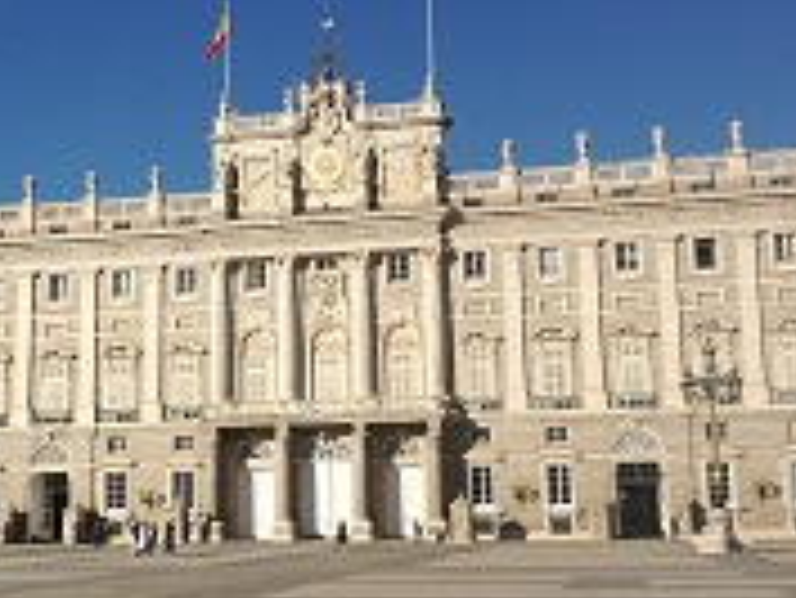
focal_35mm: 61
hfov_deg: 31.4
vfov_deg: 24.0
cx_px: 274
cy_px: 274
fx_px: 1404
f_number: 2.2
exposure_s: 1/1299
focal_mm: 4.5
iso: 50
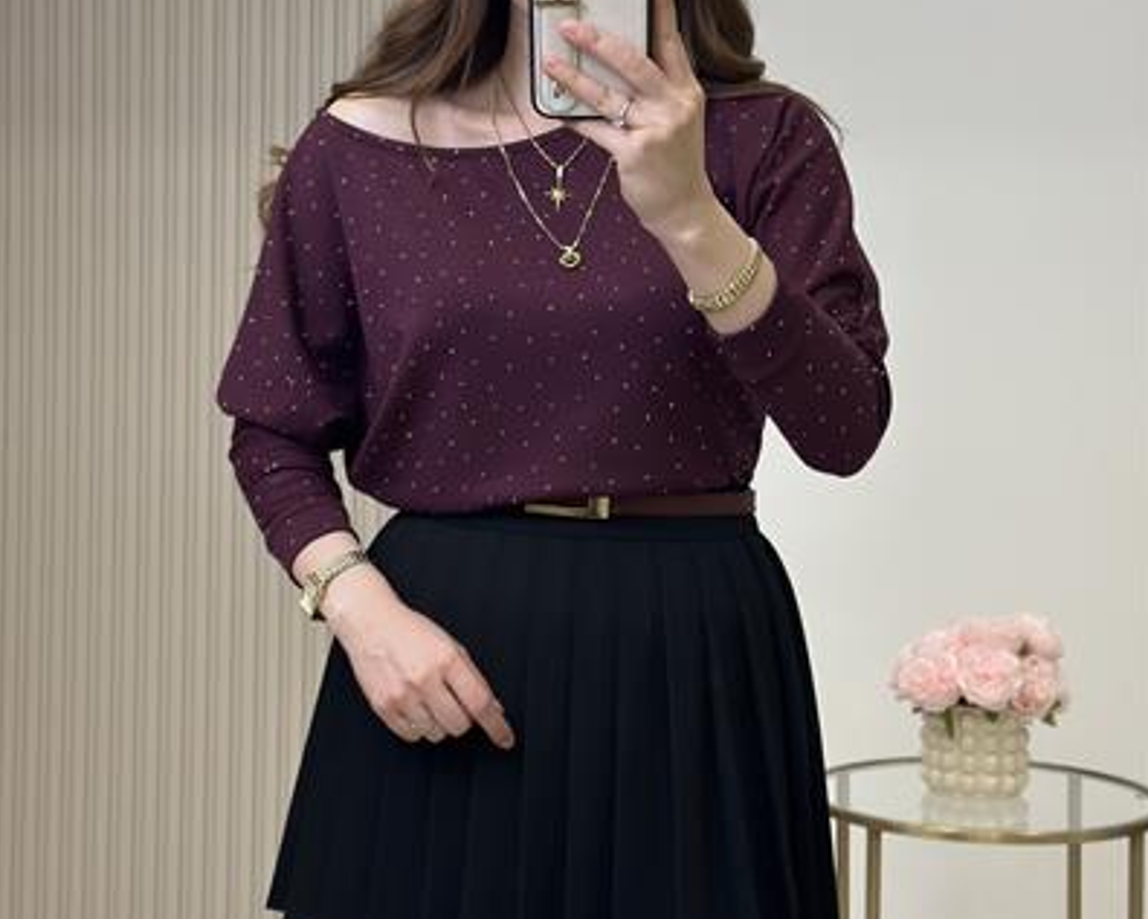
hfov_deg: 30.0
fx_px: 2141
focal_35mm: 63
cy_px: 387
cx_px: 574
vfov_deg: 24.2
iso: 80
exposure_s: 1/228
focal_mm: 6.86
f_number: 1.78
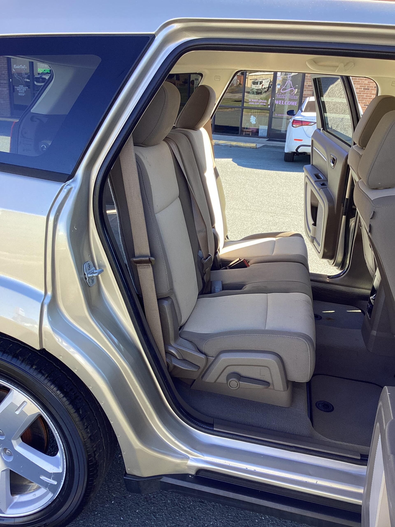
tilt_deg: -21.1
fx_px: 472
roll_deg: -3.0
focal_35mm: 31
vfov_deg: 58.4
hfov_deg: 45.4
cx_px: 198
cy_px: 264
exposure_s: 1/120
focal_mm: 3.3
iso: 32
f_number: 2.4
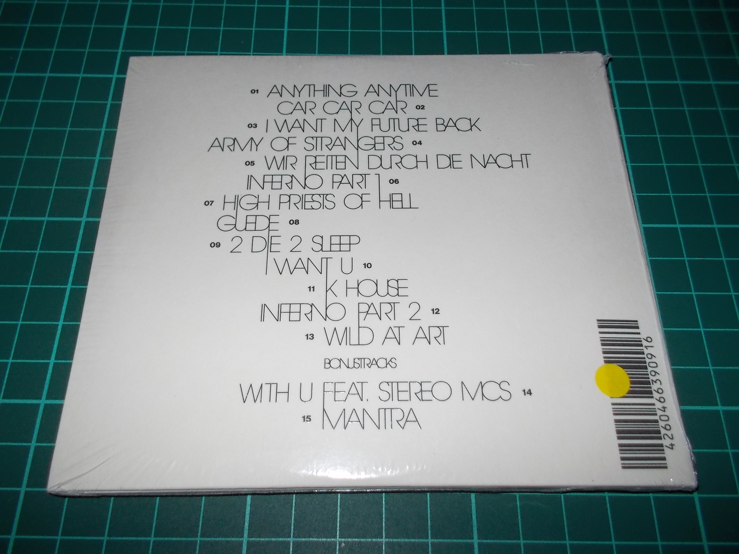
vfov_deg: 48.2
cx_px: 370
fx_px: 619
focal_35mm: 29
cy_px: 277
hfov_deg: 61.7
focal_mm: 4.1
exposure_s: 1/30
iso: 200
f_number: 3.3
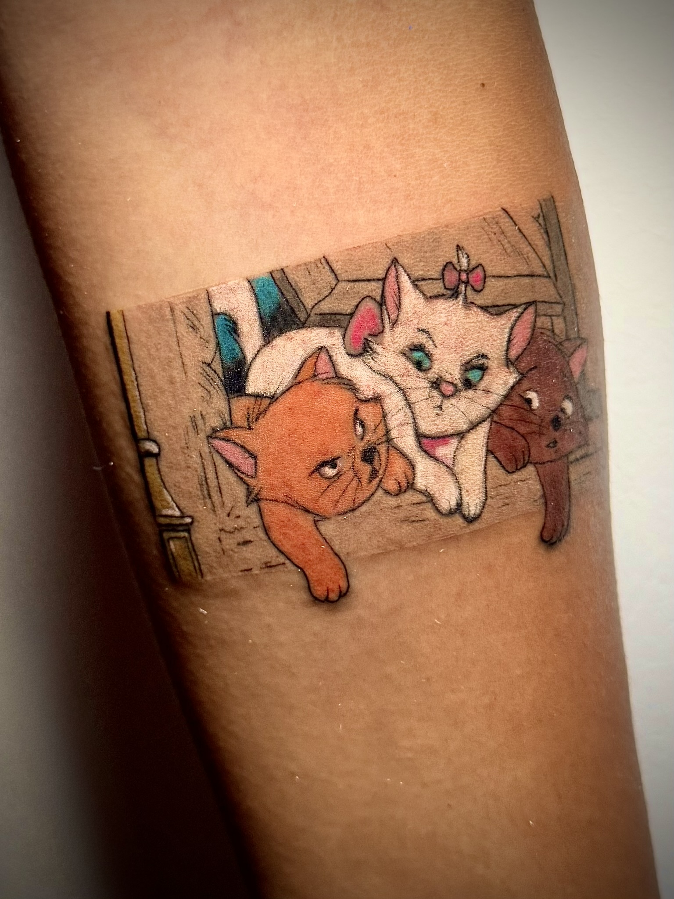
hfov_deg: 56.8
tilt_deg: -24.4
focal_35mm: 24
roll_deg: -25.4
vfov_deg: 71.6
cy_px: 450
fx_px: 623
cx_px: 337
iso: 200
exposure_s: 1/87
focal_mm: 6.76
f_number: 1.78
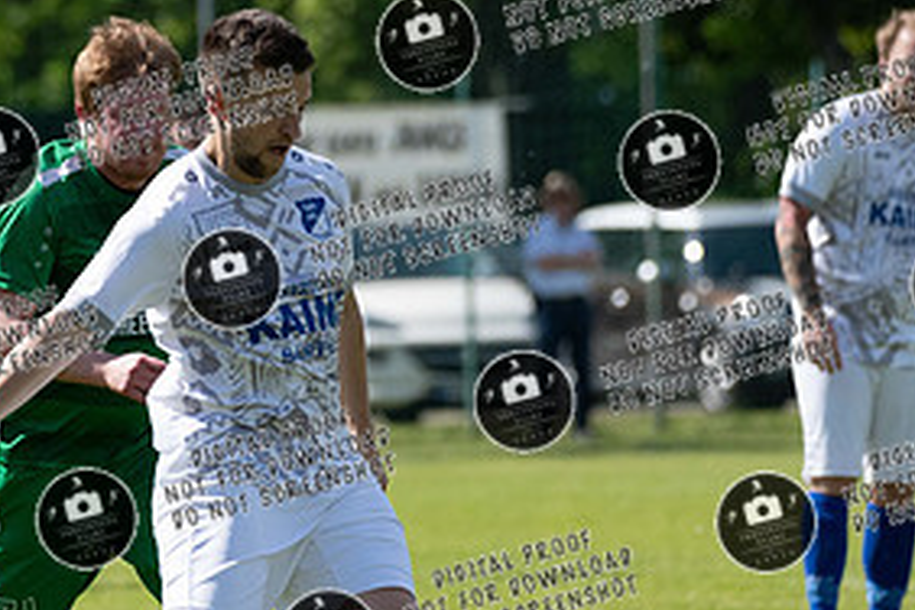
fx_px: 16520
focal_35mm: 650
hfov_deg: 3.2
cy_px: 372
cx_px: 332
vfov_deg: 2.1
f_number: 5.6
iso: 1250
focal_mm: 270
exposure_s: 1/5000
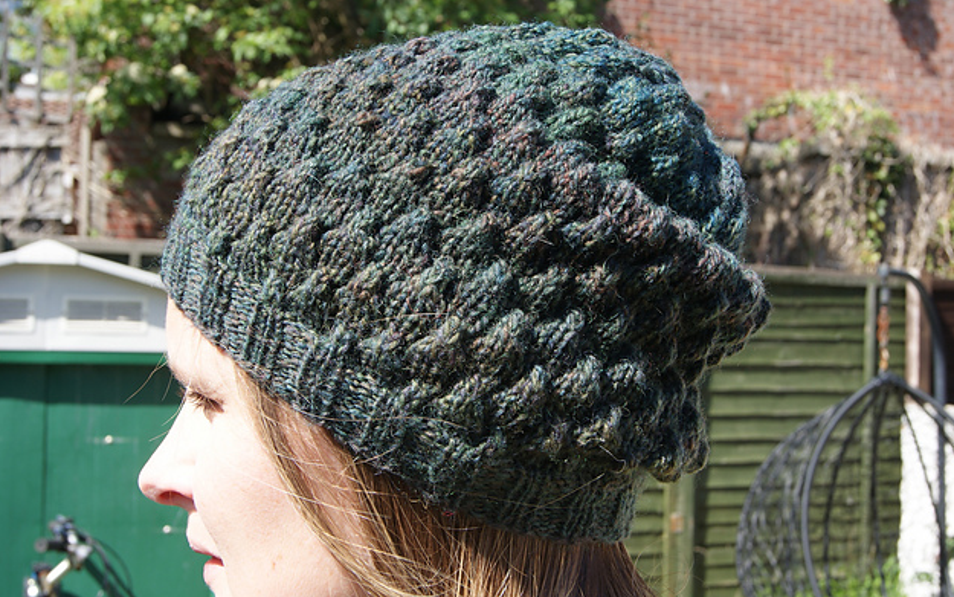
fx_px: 1222
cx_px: 485
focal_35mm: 47
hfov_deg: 42.6
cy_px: 304
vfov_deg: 27.4
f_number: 11
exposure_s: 1/80
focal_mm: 30
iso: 100
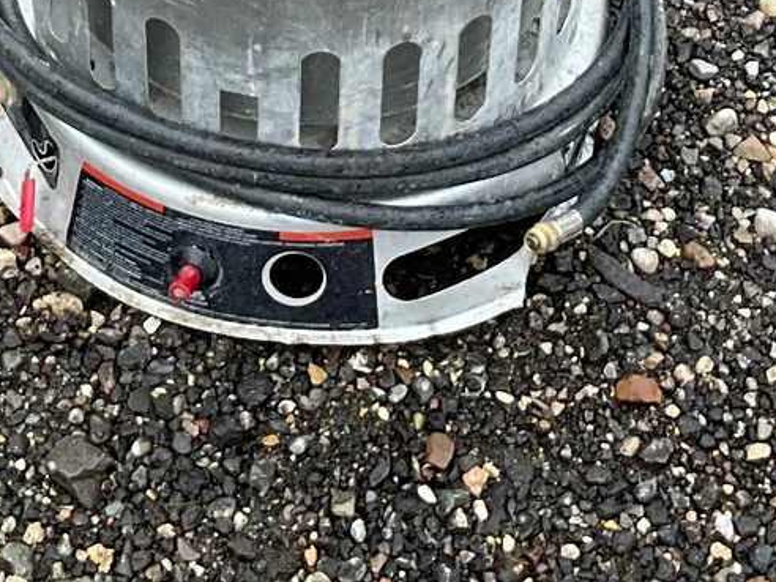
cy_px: -377
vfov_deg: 11.8
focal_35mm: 118
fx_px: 2645
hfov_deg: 16.7
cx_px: 380
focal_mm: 3
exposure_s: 1/284
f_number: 1.8
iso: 25
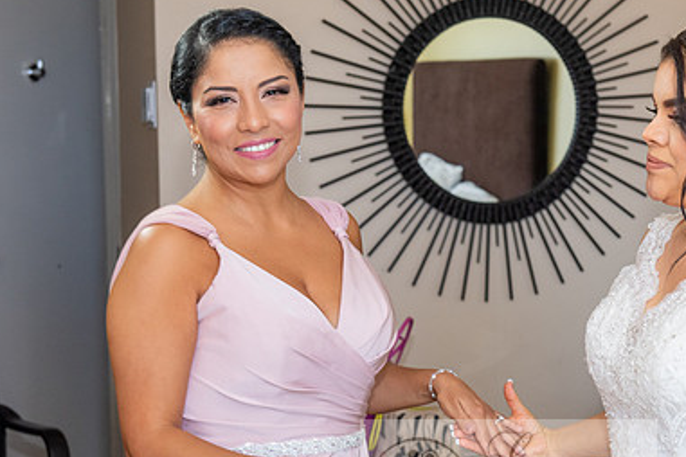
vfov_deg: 15.7
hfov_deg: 23.3
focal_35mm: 87
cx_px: 456
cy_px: 258
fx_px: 1658
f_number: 5.6
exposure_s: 1/125
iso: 640
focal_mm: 50
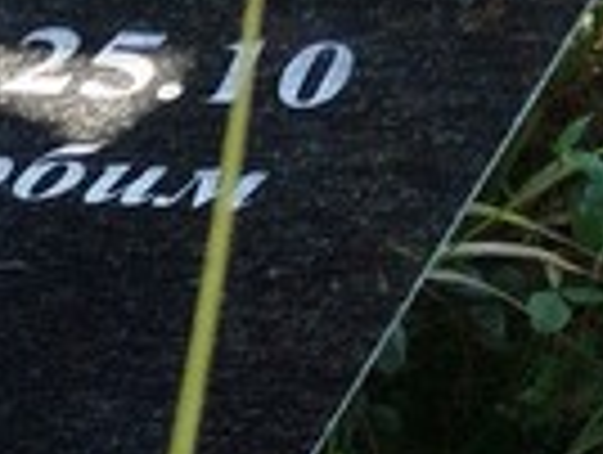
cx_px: -774
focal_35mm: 143
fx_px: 2495
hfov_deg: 11.7
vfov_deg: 10.2
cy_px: -153
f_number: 1.7
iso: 50
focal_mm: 5.31
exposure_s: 1/378
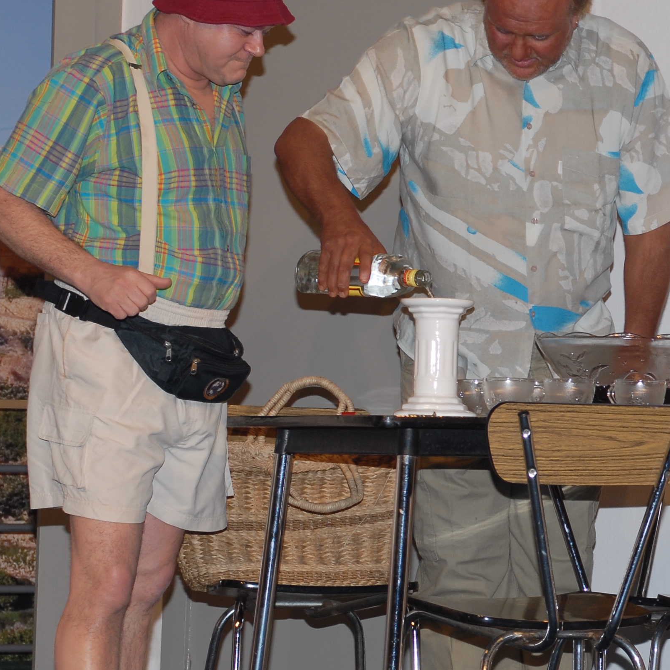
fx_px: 3526
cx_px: 508
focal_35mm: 161
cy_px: 409
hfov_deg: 10.8
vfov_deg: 10.9
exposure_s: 1/60
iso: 200
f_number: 5.6
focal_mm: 52
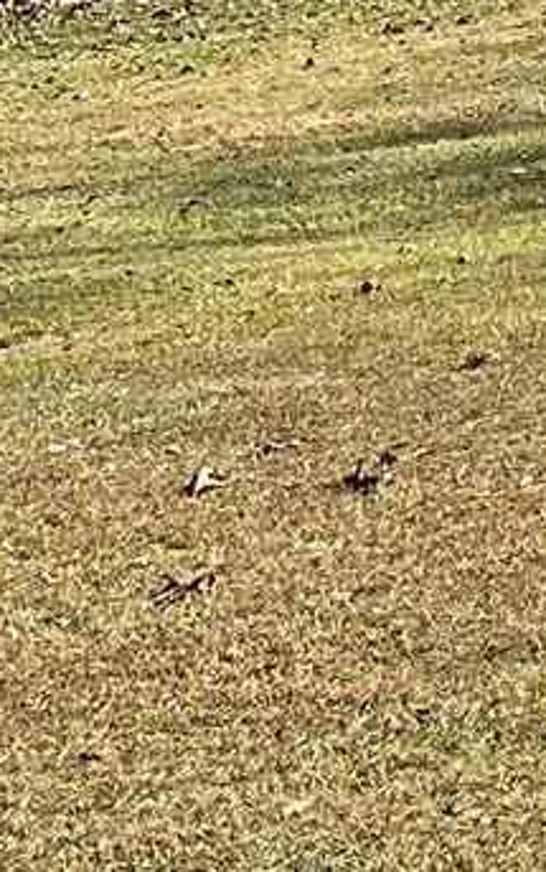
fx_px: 4395
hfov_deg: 6.4
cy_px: -142
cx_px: 1717
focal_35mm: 185
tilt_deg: -3.4
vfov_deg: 11.1
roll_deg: +1.2
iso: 50
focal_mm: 5.7
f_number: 1.5
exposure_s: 1/3257
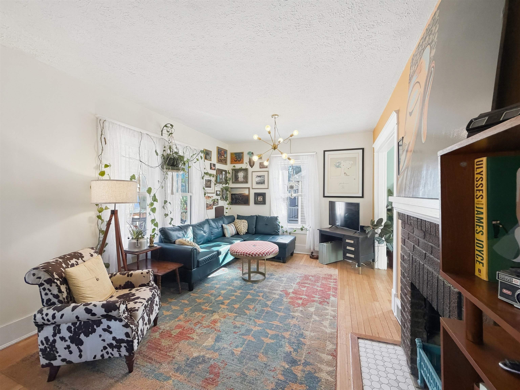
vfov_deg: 85.7
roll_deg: +1.0
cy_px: 195
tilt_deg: +0.2
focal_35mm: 14
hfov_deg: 102.1
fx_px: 210
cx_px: 260
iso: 250
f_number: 2.2
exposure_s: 1/120
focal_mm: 2.2
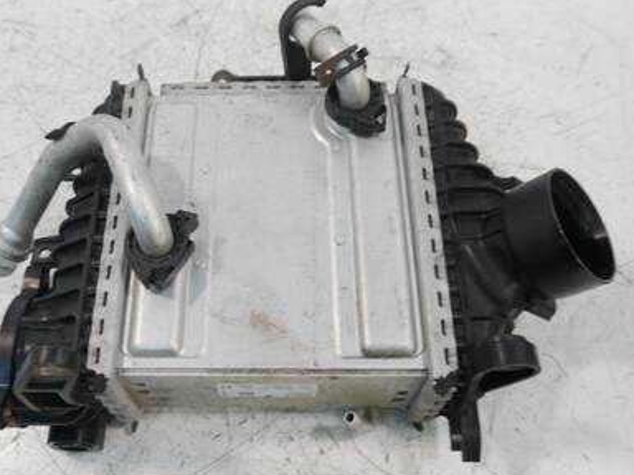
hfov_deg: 52.4
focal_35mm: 35
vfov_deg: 40.7
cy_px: 226
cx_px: 263
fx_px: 641
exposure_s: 1/60
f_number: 3.5
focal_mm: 14
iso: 500
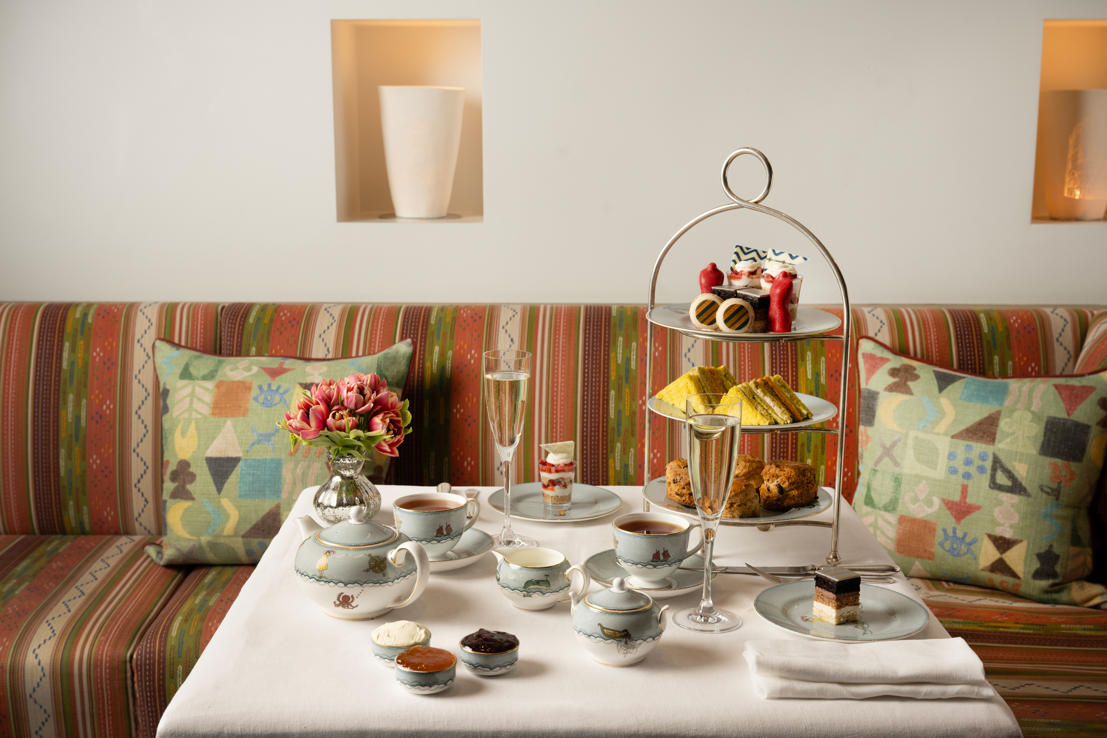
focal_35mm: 44
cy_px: 369
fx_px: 1353
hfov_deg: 44.5
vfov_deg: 30.5
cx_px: 554
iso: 200
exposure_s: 1/160
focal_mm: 44
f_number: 8
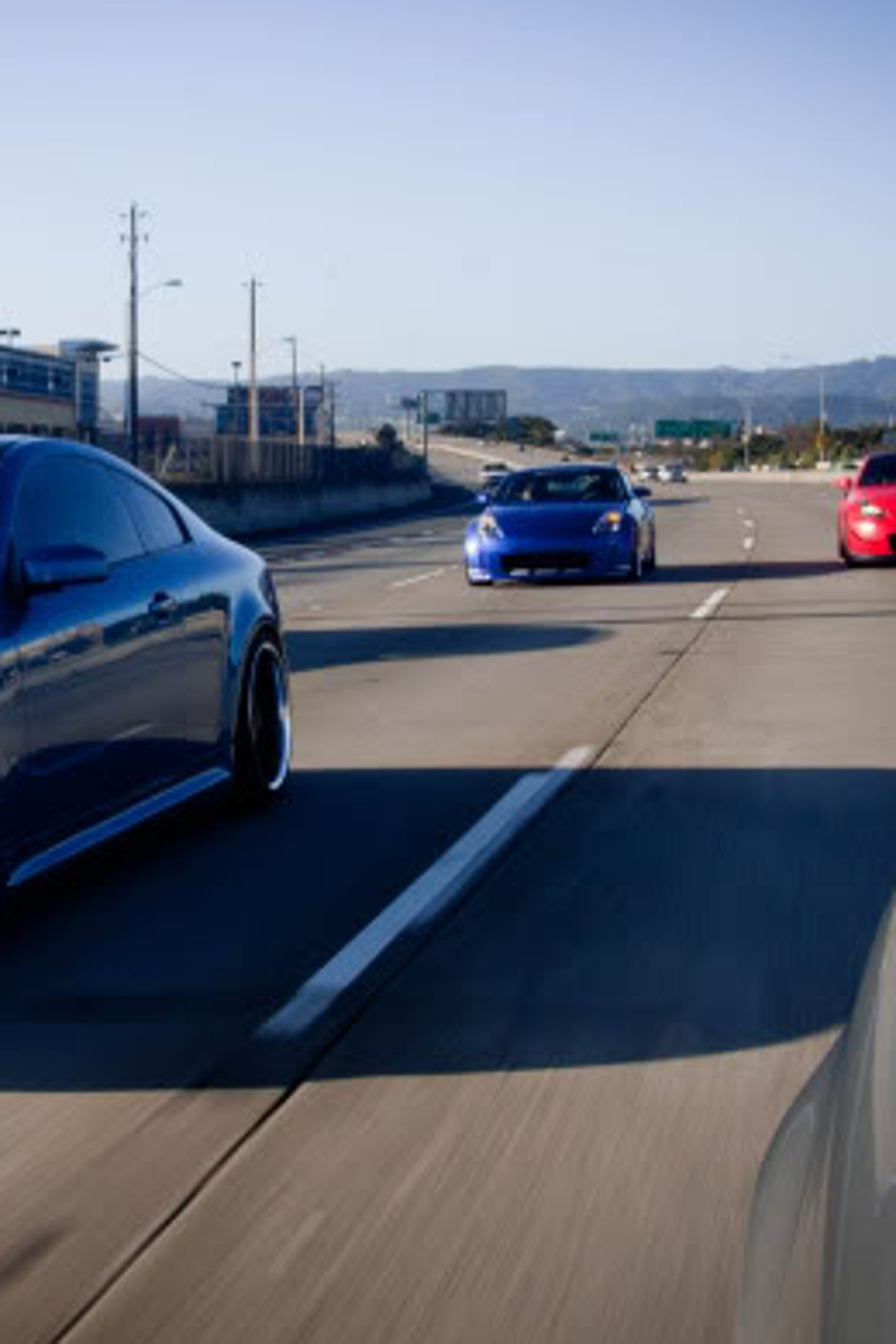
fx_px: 2202
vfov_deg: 33.9
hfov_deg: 22.8
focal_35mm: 59
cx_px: 214
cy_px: 625
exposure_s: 1/100
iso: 640
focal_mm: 24
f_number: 25
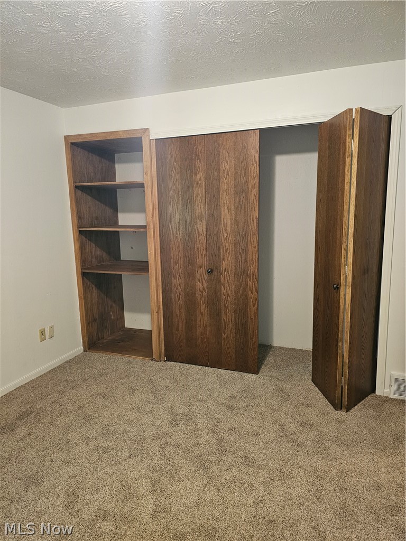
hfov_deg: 58.9
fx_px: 360
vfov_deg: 73.9
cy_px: 270
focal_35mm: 23
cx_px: 203
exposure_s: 1/24
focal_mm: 6.3
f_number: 1.7
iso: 640
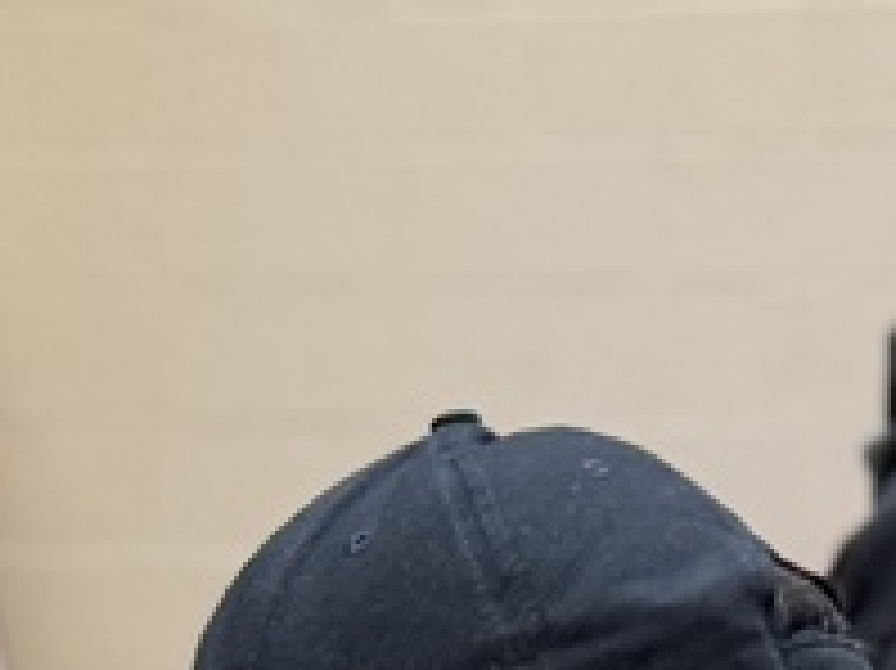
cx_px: -639
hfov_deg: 7.8
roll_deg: +2.1
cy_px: 1430
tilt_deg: -15.0
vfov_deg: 5.8
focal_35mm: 247
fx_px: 6389
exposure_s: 1/60
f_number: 1.78
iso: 160
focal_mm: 6.76
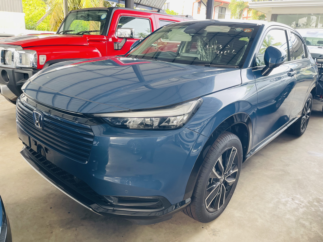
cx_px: 162
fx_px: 233
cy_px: 121
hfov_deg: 69.4
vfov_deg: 54.9
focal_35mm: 25
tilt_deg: -18.3
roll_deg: -4.2
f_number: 1.6
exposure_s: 1/121
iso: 80
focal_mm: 5.1
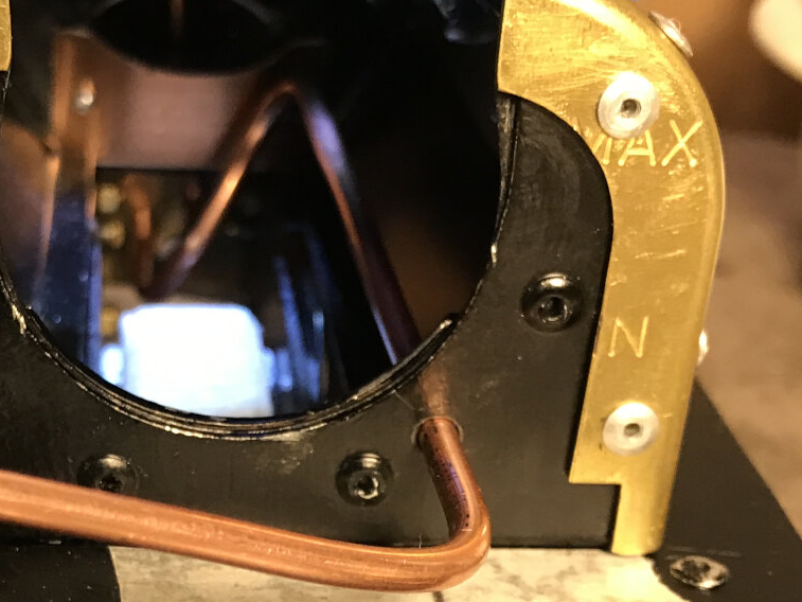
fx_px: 1715
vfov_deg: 19.6
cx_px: 232
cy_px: 513
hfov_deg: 26.1
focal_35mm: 74
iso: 50
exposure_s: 1/17
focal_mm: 3.99
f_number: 1.8
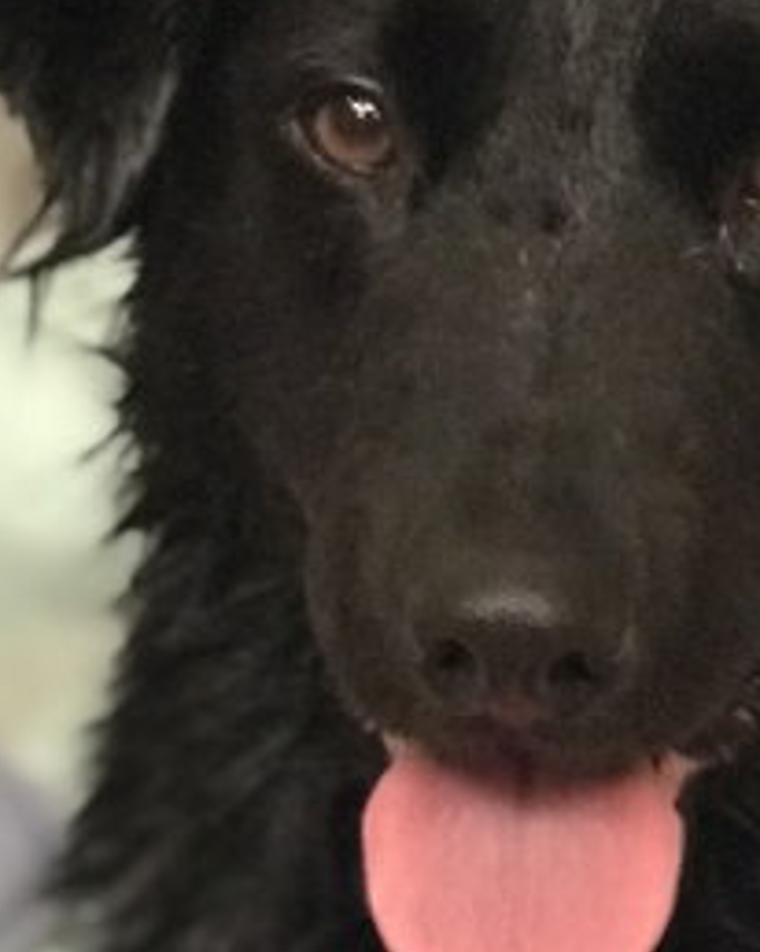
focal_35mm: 144
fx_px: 4054
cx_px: 421
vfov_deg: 13.3
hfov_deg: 10.7
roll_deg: +3.6
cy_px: 825
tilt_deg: -25.8
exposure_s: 1/60
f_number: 2.8
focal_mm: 6.6
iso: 1250
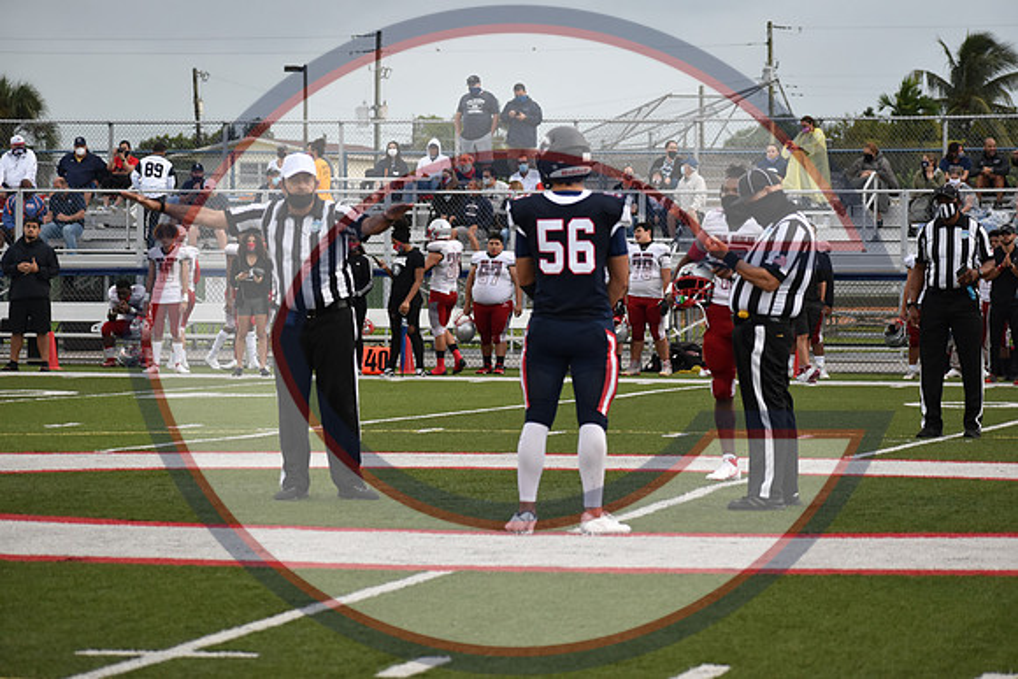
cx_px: 509
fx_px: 4242
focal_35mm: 150
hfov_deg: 13.7
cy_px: 340
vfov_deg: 9.2
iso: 900
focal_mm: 100
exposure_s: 1/500
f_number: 4.8
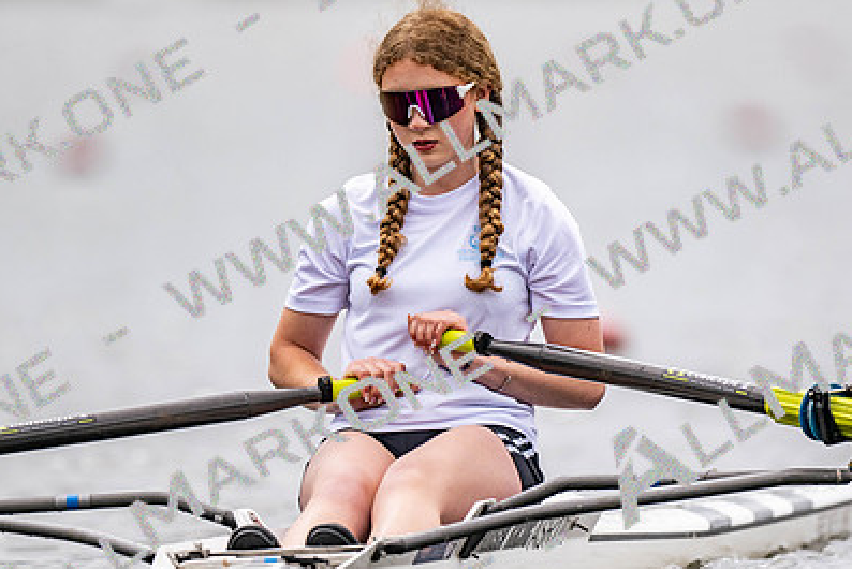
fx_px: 20762
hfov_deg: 2.4
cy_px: 325
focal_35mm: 877
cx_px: 429
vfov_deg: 1.6
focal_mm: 600
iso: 250
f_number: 4
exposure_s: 1/2500
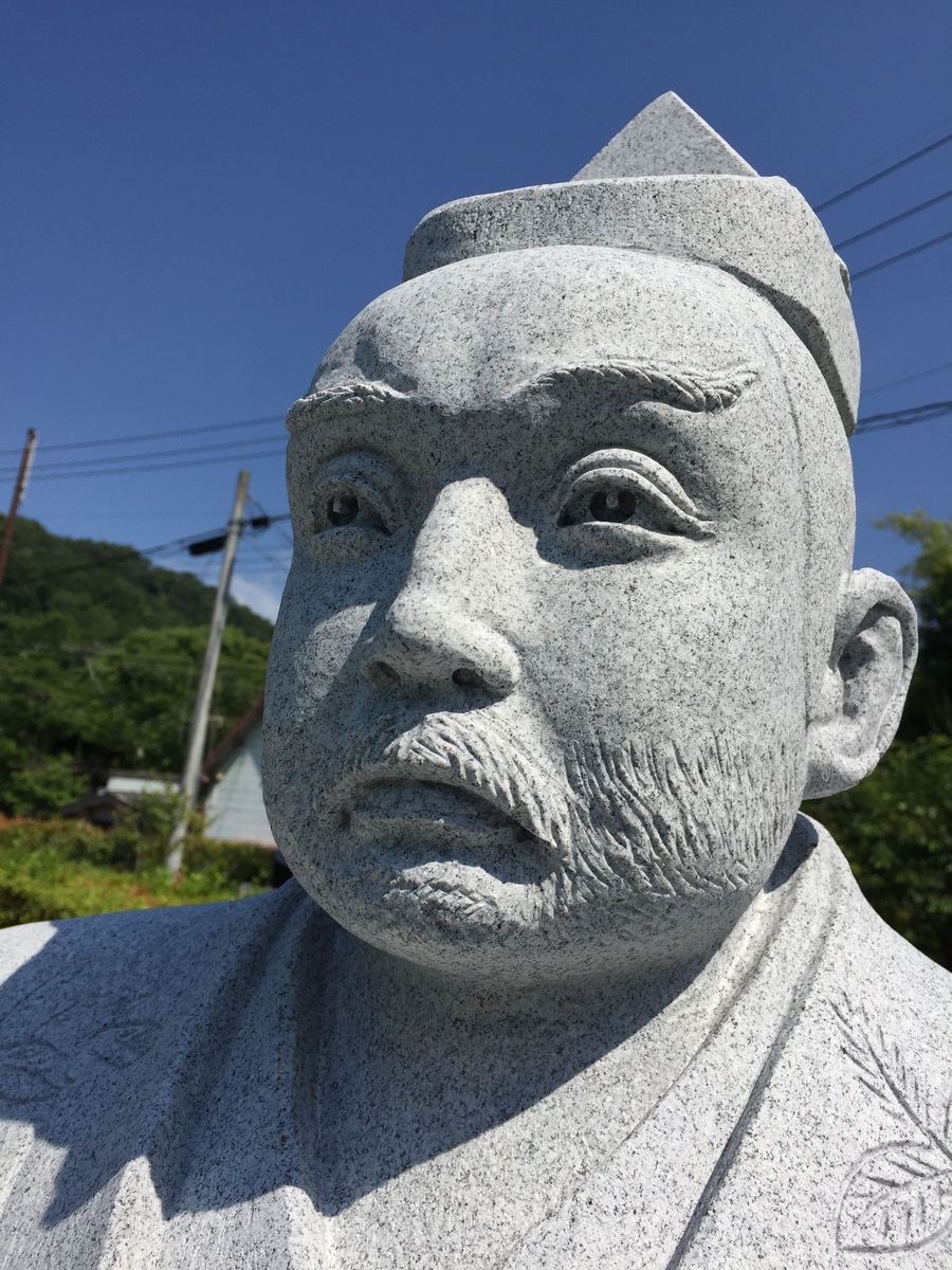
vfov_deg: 61.7
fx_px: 1063
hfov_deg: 48.2
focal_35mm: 29
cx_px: 476
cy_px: 635
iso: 32
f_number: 2.2
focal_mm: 4.15
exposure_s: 1/3597
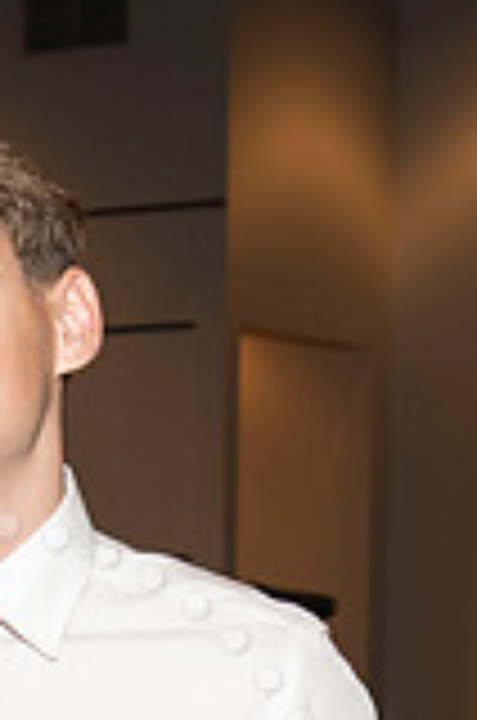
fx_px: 2954
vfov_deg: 13.4
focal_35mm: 148
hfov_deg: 9.0
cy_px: 927
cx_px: -282
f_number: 5.6
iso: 800
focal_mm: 35
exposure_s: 1/200
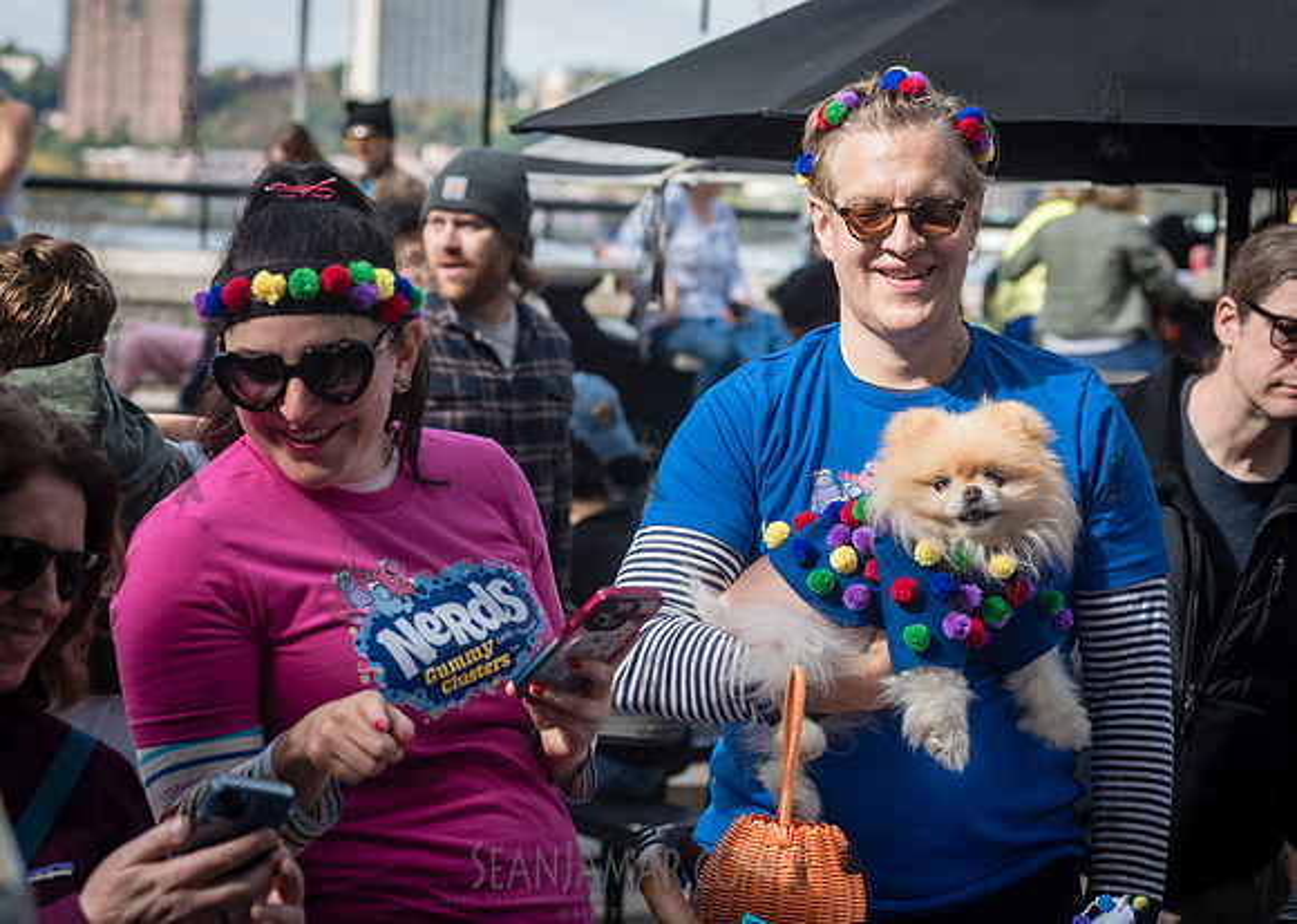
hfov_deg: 20.7
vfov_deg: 14.8
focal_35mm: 97
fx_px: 3557
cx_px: 721
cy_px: 439
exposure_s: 1/2500
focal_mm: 80
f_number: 5
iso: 1000
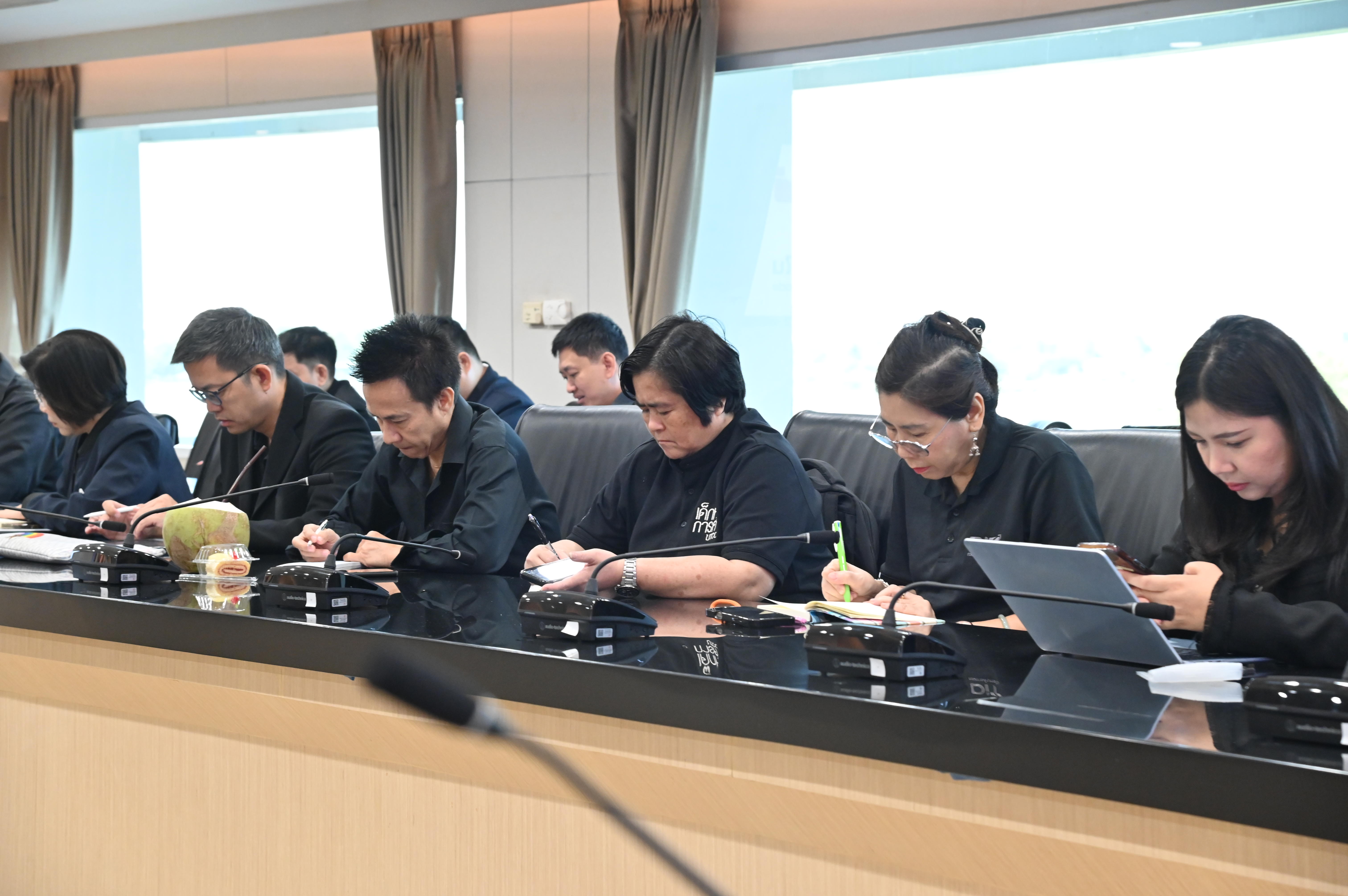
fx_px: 3181
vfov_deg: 16.1
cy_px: 448
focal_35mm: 85
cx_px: 674
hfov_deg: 23.9
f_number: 7.1
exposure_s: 1/100
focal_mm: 85
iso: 4000
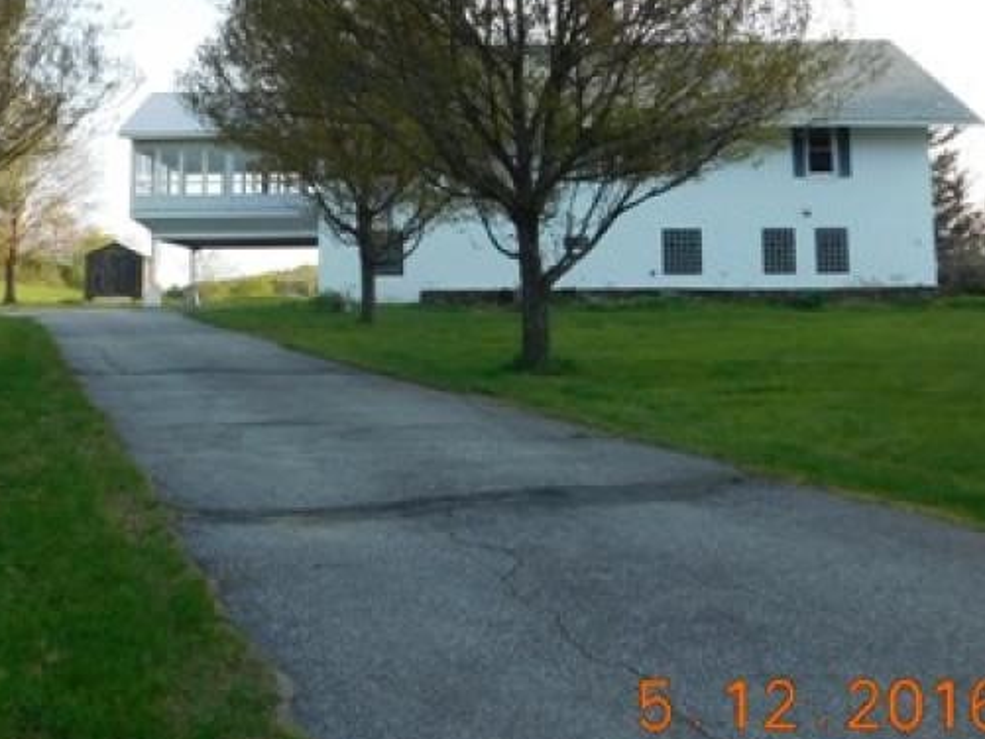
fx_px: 1338
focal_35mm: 47
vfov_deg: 29.9
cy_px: 108
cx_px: 419
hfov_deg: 40.3
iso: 125
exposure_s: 1/500
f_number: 3
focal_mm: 4
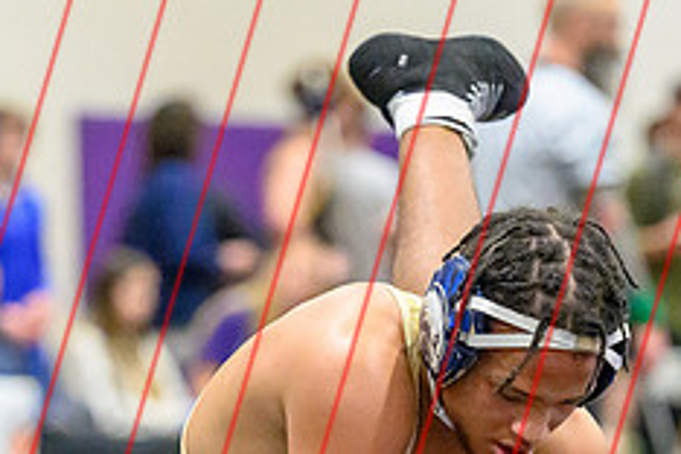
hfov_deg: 5.6
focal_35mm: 366
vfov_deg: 3.7
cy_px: 638
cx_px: 277
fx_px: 6923
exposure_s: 1/800
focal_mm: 125
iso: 16000
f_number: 2.8
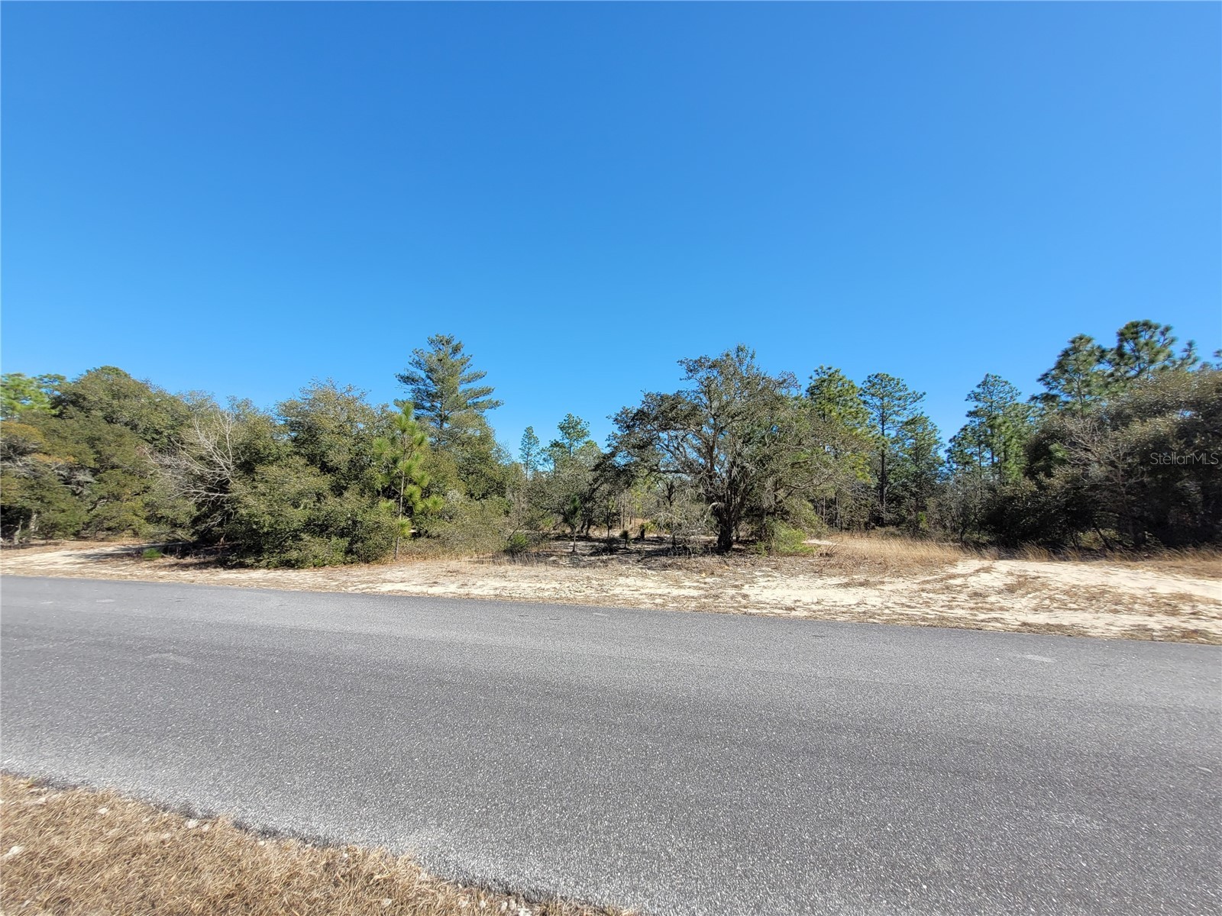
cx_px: 611
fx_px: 459
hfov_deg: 106.2
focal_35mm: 13
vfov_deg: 89.9
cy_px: 458
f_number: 2.2
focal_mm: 1.74
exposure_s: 1/1016
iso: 40
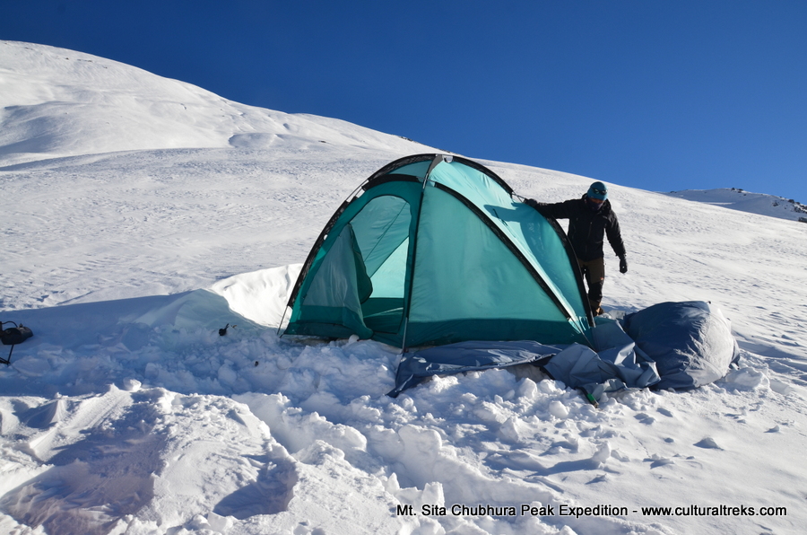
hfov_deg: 67.5
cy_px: 268
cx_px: 404
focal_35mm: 27
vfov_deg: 47.7
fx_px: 604
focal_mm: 18
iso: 200
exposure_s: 1/320
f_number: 11
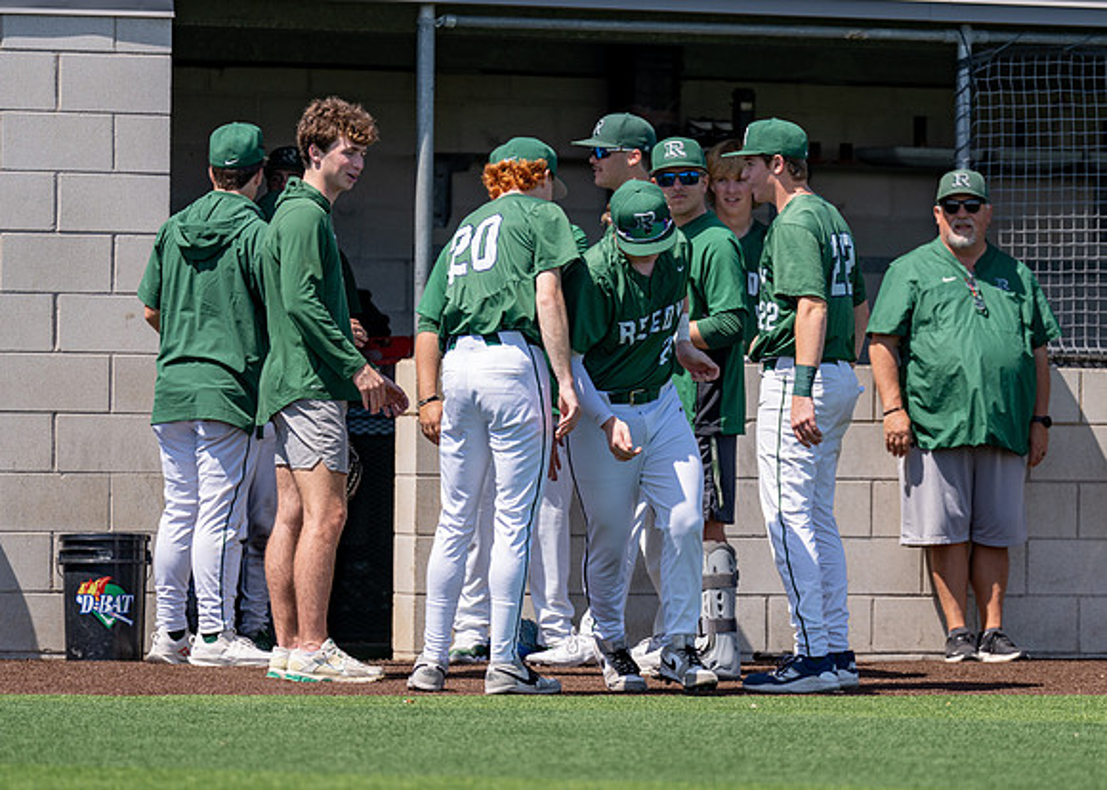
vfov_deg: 5.5
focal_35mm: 261
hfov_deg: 7.7
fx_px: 8212
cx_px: 728
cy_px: 393
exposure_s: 1/2000
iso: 100
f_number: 2.8
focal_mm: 200
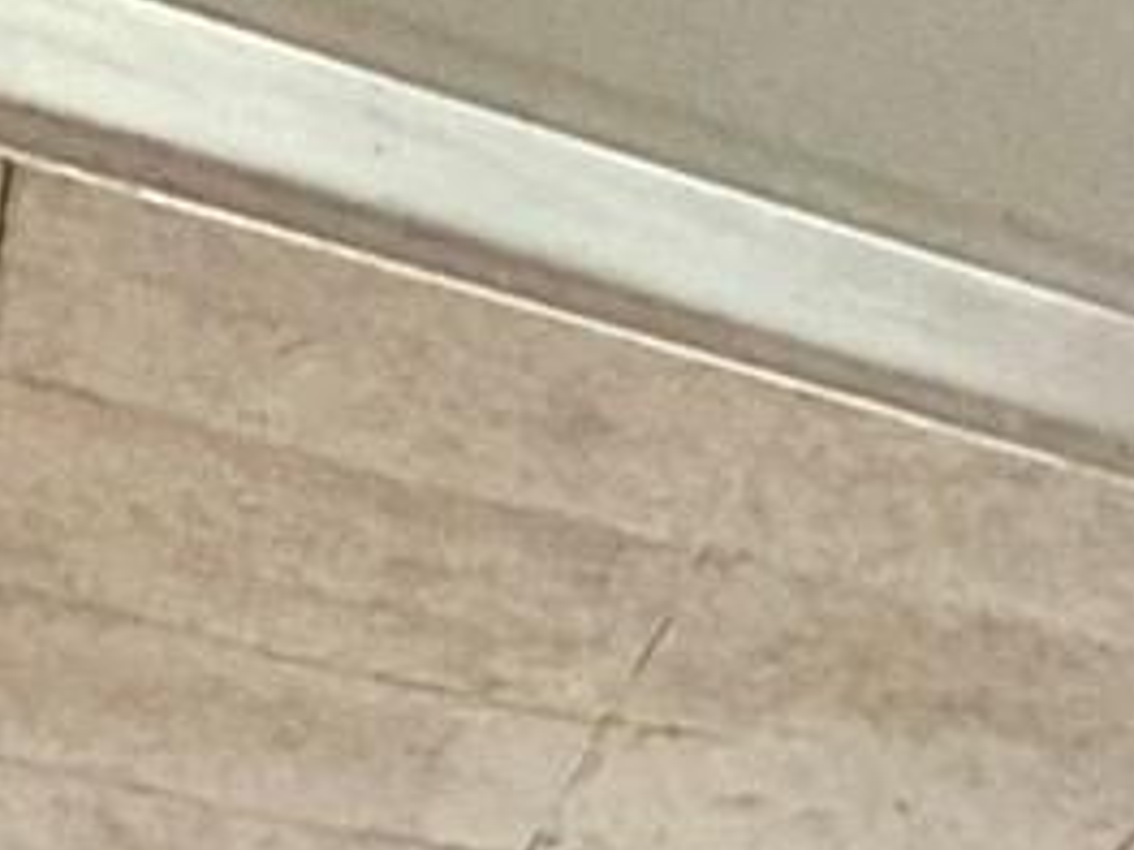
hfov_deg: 11.6
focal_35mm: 109
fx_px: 3569
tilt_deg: -7.1
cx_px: 3273
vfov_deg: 9.9
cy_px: 2619
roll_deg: +2.1
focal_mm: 2.22
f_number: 2.2
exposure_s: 1/60
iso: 400
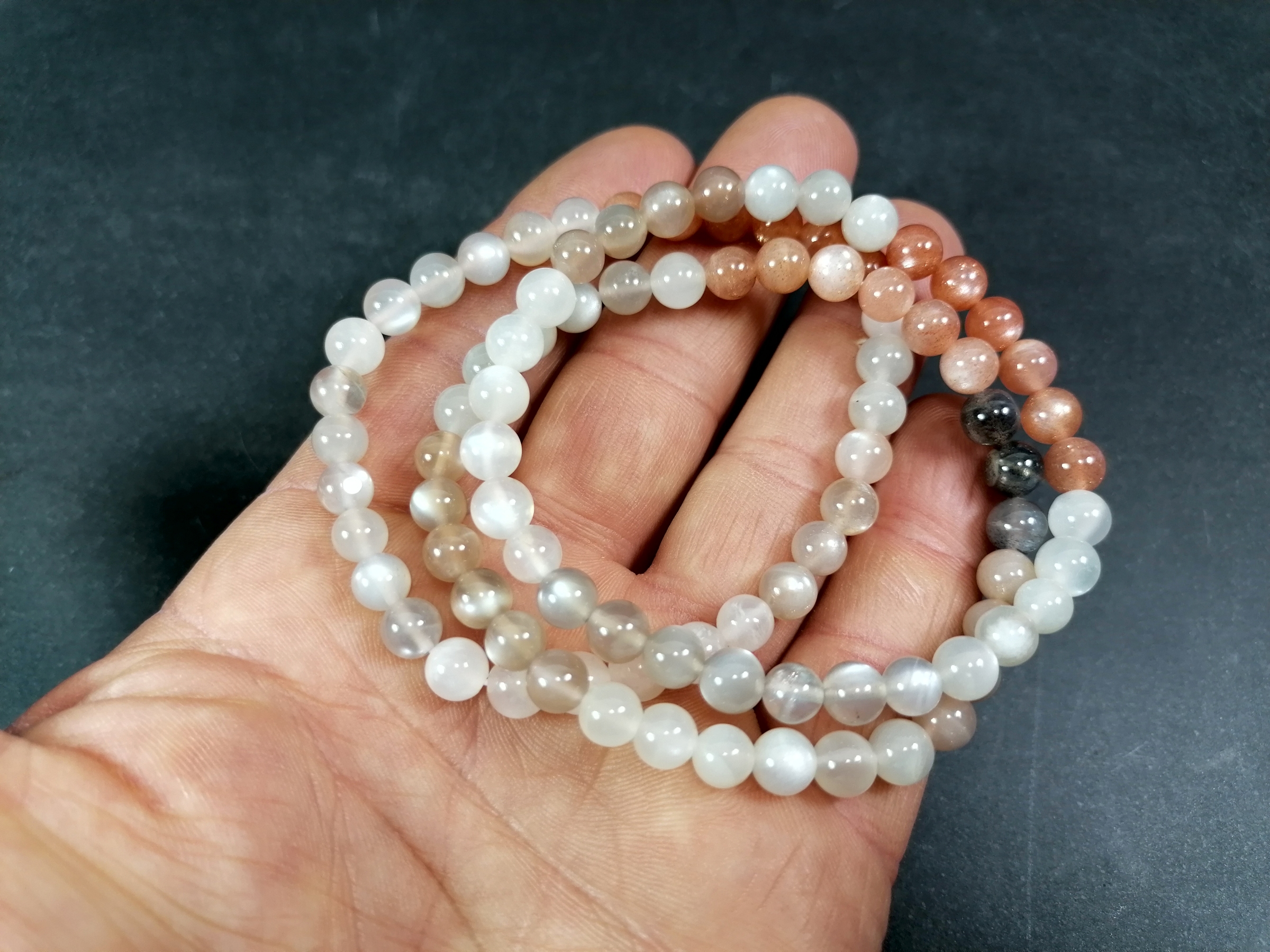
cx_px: 635
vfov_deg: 51.4
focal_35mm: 27
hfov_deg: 65.3
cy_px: 476
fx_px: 991
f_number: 1.8
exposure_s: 1/115
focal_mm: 4.75
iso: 50
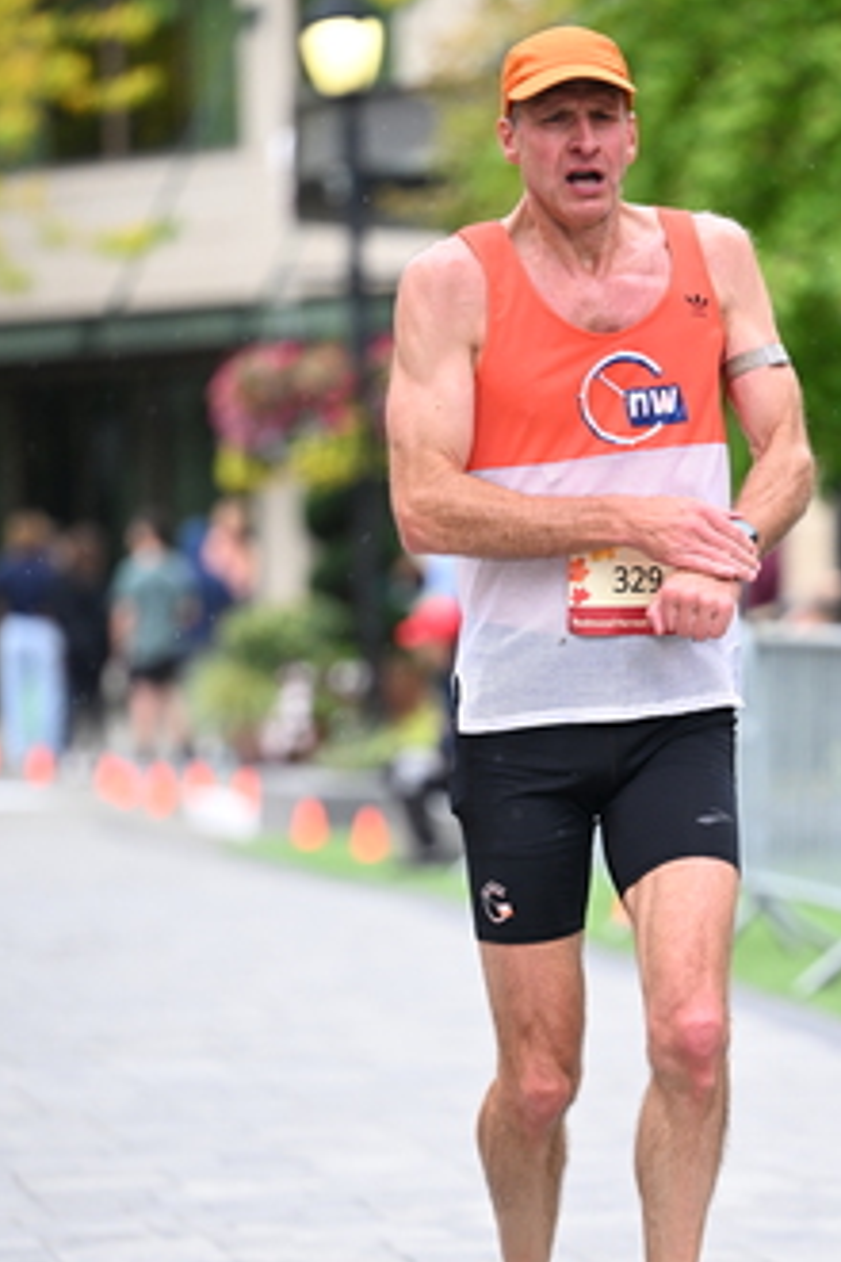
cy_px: 769
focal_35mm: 258
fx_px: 9040
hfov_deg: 5.3
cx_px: 694
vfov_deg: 8.0
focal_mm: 155
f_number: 2.8
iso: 1250
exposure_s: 1/1250
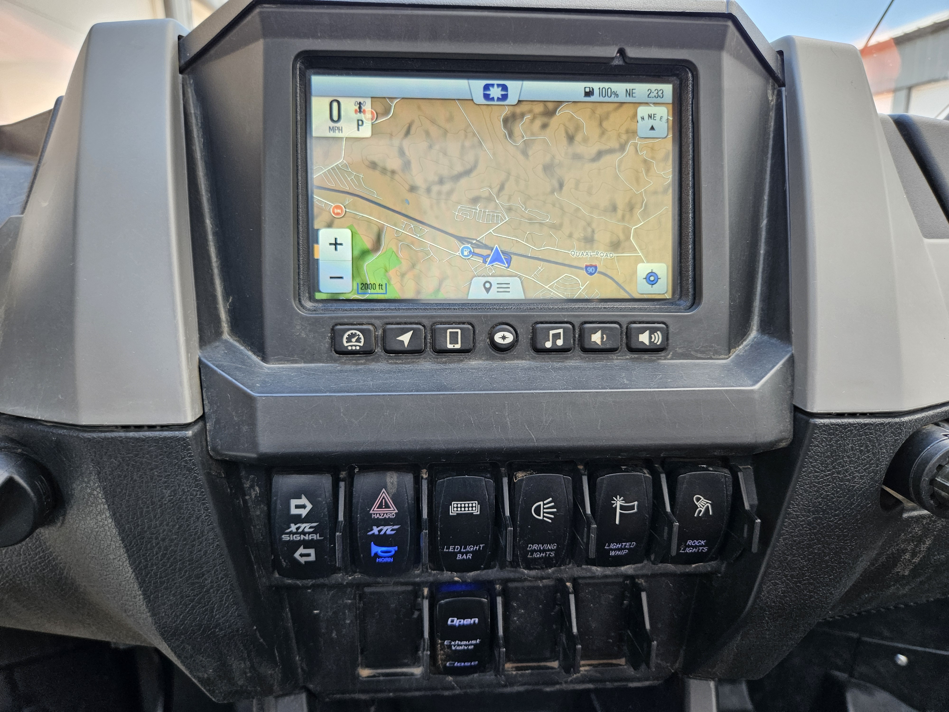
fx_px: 631
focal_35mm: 23
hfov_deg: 73.9
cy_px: 356
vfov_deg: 58.9
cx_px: 474
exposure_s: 1/359
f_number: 1.8
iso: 125
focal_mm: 5.4
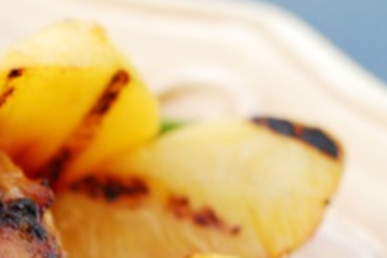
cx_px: -387
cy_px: 344
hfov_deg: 6.4
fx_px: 3364
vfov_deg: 4.4
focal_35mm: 313
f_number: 3.5
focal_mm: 50
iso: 200
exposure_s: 1/125
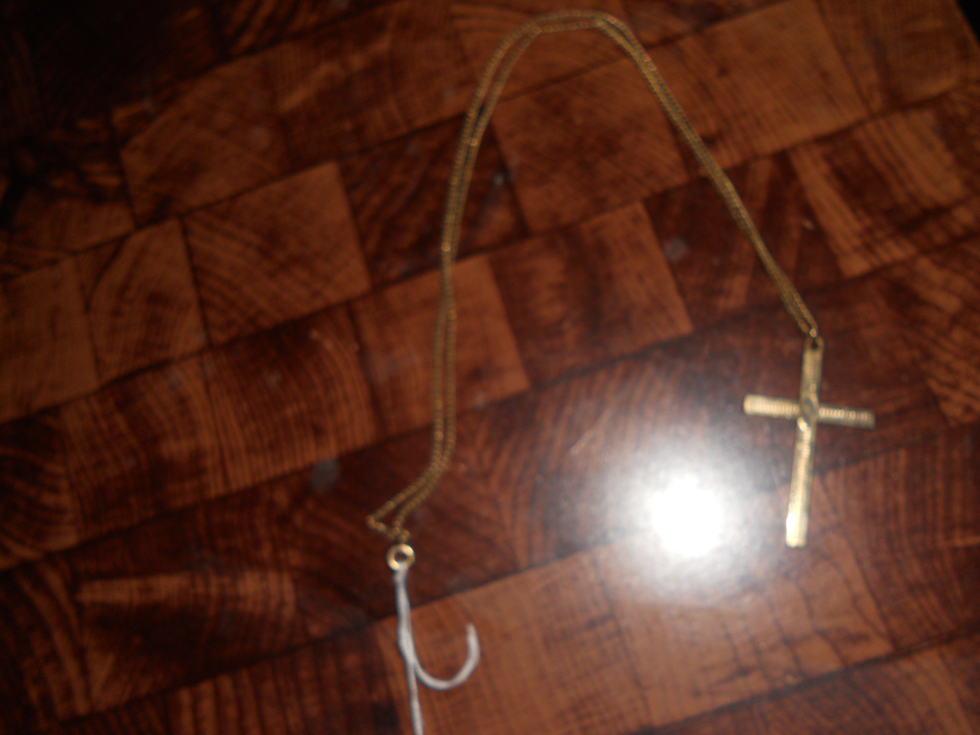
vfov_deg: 44.2
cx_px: 490
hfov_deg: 56.8
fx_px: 906
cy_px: 368
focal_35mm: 32
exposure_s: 1/25
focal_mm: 5.8
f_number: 8.8
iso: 80
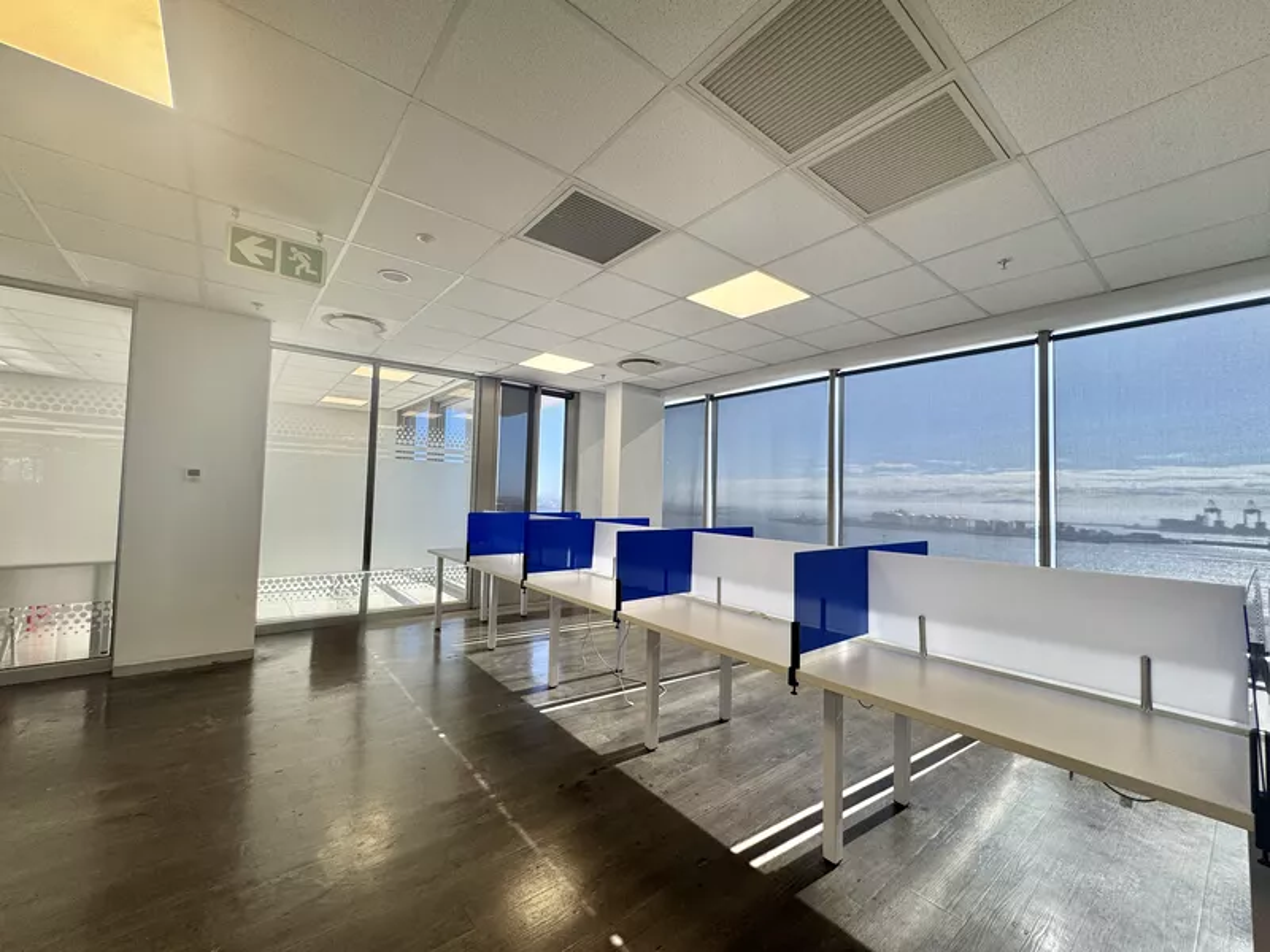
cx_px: 635
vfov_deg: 85.7
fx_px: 514
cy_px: 476
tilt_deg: +2.8
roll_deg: -1.5
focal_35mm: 14
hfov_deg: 102.1
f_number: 2.2
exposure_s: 1/101
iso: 40
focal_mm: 2.22
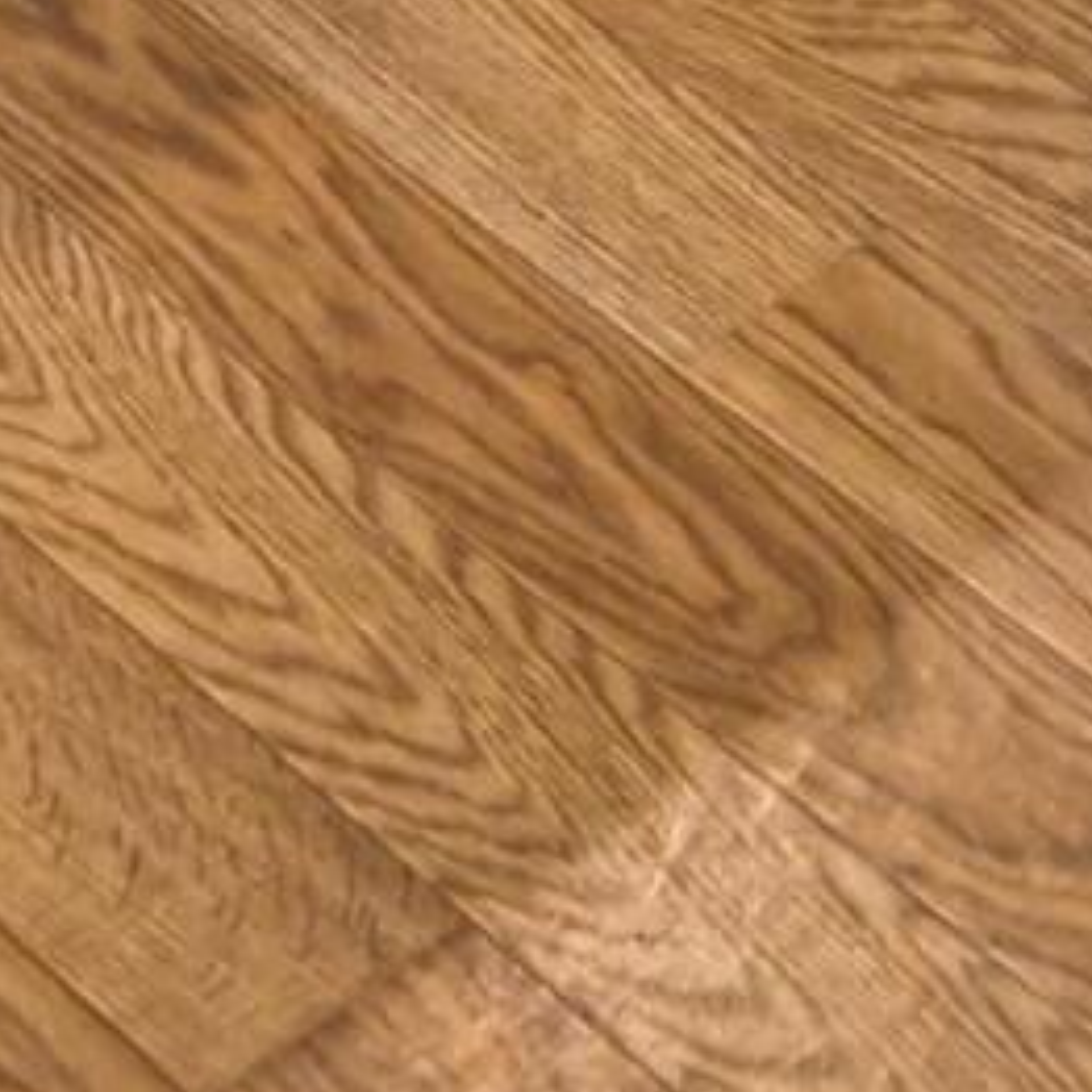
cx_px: 1380
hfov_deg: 10.2
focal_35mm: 169
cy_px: -2238
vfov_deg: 8.5
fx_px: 6032
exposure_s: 1/60
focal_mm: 4.68
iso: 1017
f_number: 1.7
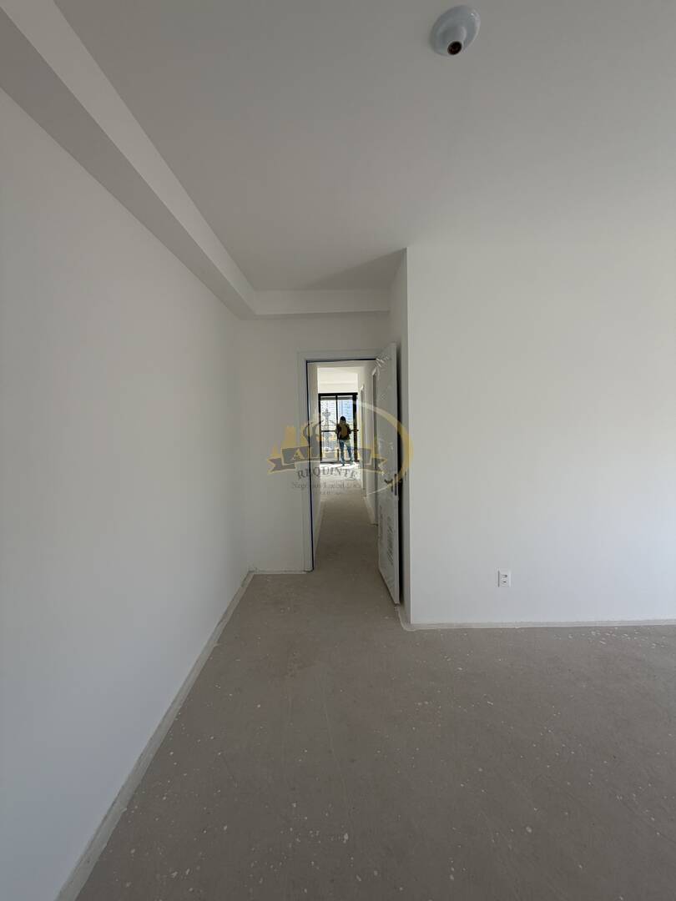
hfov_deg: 85.7
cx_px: 338
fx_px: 365
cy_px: 450
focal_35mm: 14
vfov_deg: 102.1
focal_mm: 2.22
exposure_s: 1/171
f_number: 2.2
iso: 40
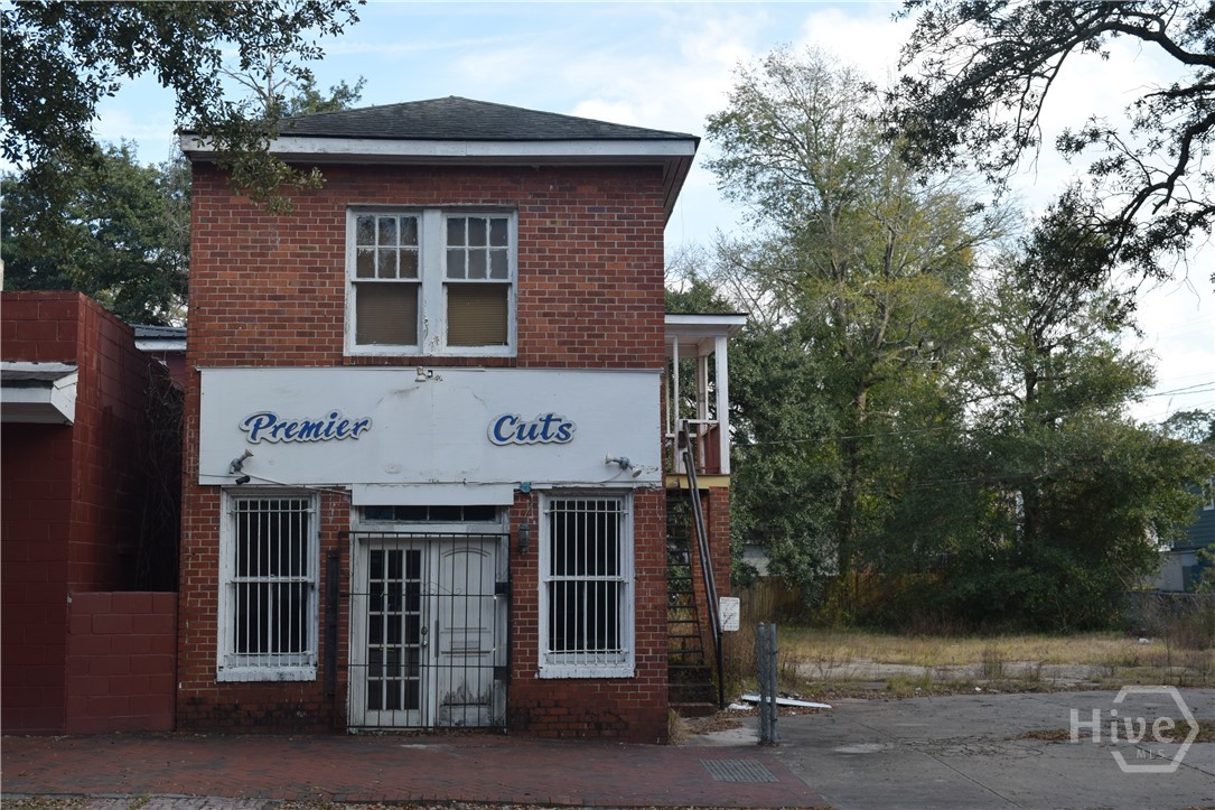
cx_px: 608
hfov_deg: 45.0
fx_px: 1468
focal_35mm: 44
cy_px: 405
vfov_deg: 30.8
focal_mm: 29
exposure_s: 1/250
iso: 280
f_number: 8
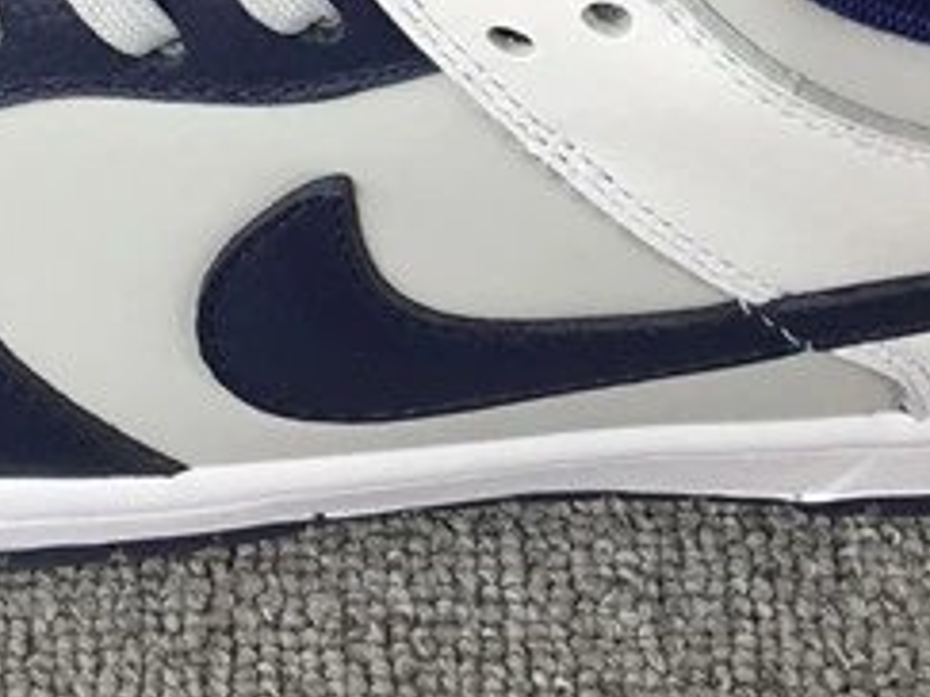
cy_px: -469
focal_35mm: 115
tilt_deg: -56.6
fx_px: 3088
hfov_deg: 17.1
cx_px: 360
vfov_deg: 12.0
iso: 32
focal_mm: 3.3
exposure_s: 1/50
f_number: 2.4
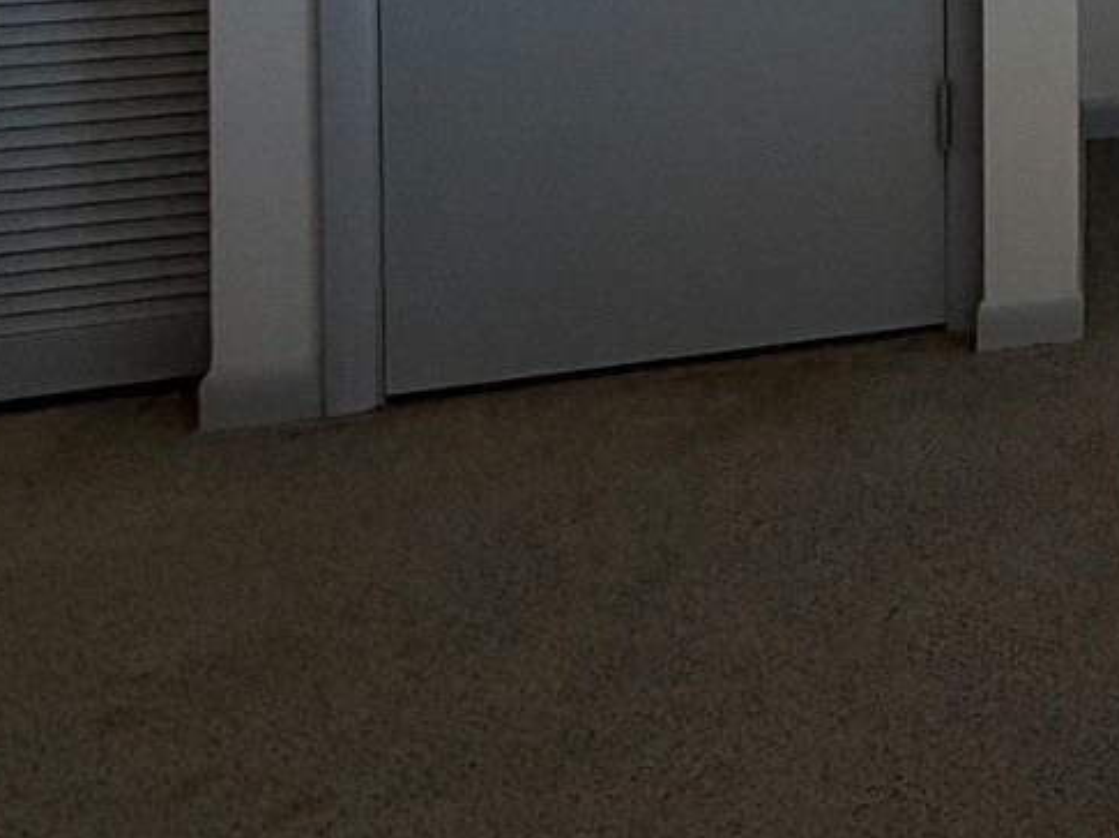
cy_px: -412
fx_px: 1906
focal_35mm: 59
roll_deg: +0.1
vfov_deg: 21.1
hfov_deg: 23.6
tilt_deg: -1.7
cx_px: 1810
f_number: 2.2
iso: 64
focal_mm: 2.22
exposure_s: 1/120
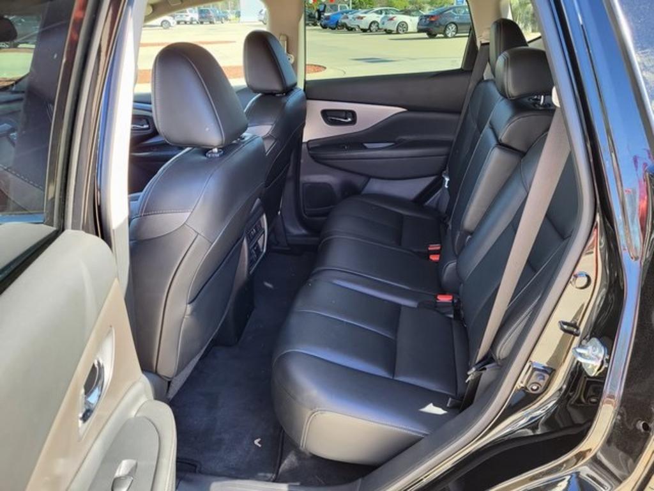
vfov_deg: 53.1
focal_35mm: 26
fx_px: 491
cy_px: 246
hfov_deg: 67.3
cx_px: 327
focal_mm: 5.4
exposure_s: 1/120
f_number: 1.8
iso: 64
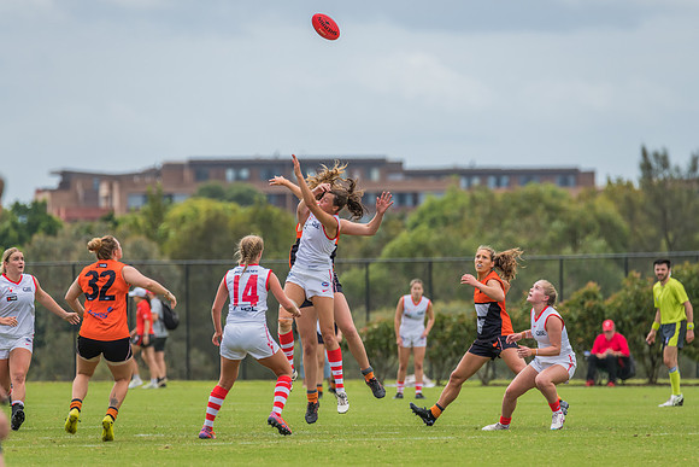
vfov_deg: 2.9
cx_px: 359
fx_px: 9355
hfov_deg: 4.3
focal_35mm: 482
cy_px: 234
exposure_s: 1/1600
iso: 800
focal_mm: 460
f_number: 10
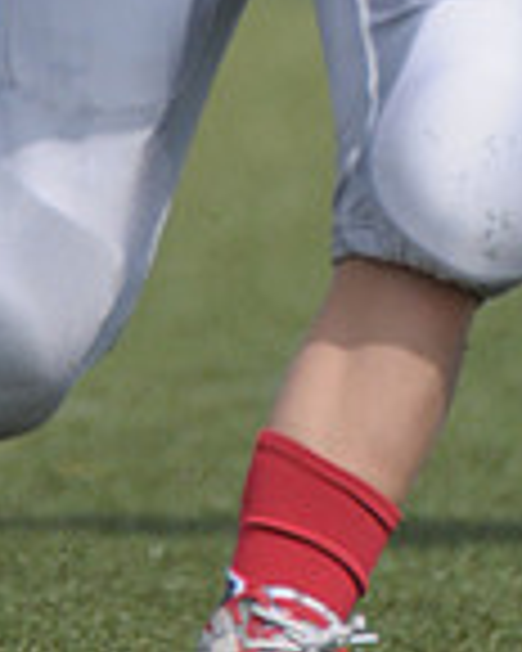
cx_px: 349
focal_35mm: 2245
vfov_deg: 0.9
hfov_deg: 0.7
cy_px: -648
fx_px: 43354
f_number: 4
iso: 500
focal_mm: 400
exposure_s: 1/3200
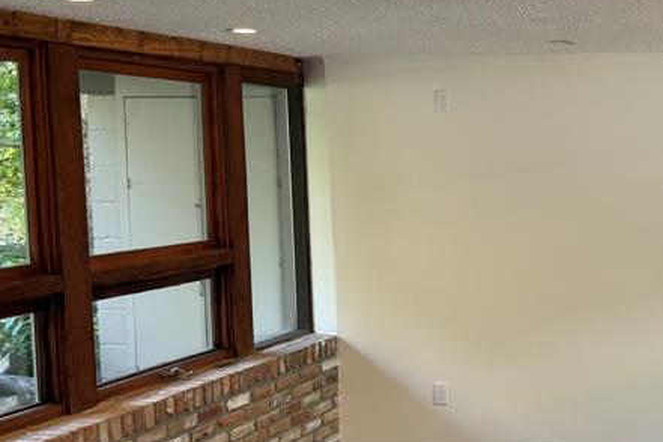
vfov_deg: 23.4
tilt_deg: -4.0
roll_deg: +0.3
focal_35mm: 58
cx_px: 686
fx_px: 1068
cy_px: 245
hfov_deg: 31.5
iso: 125
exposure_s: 1/111
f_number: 1.78
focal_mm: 6.76
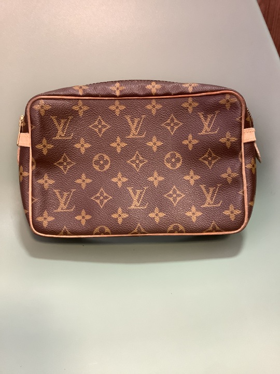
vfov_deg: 58.4
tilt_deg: -31.0
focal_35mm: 31
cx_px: 140
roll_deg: +0.4
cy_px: 187
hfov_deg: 45.4
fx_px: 334
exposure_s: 1/40
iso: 320
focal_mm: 3.3
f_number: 2.4
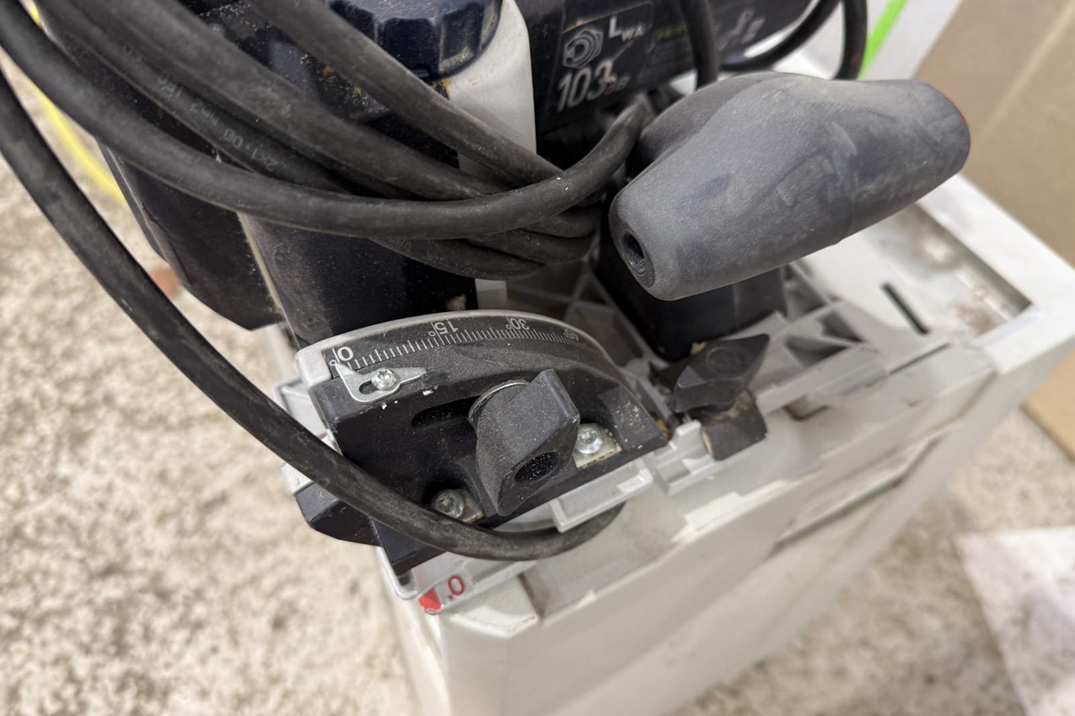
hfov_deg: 71.5
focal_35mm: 25
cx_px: 538
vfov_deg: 51.3
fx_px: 746
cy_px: 360
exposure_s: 1/64
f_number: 1.78
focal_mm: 6.76
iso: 200
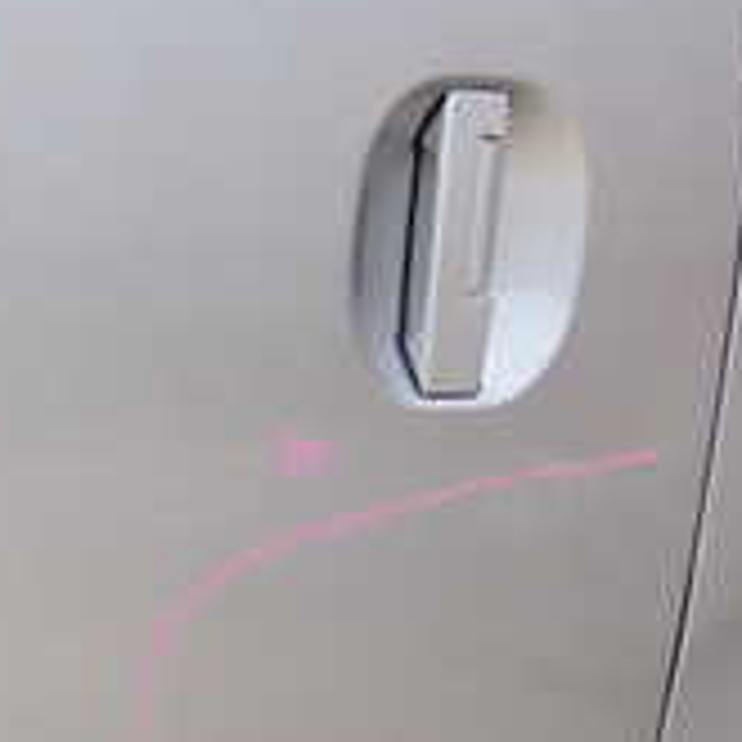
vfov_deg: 14.7
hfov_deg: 14.2
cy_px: 769
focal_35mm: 116
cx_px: -297
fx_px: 2813
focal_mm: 6.37
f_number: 3.5
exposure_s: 1/500
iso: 100
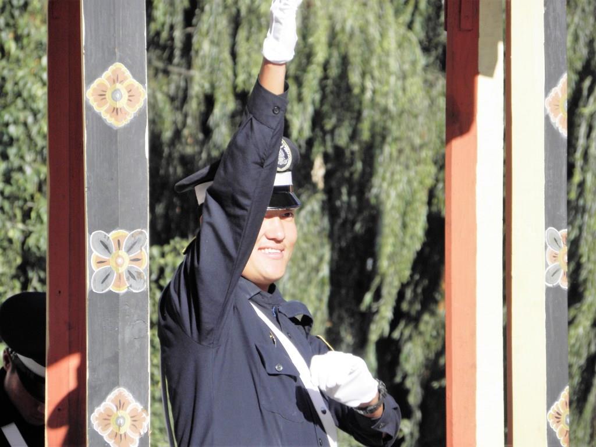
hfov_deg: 5.5
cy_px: 224
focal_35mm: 363
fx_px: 6250
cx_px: 298
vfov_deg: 4.1
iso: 100
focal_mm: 64.61
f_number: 5
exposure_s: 1/400
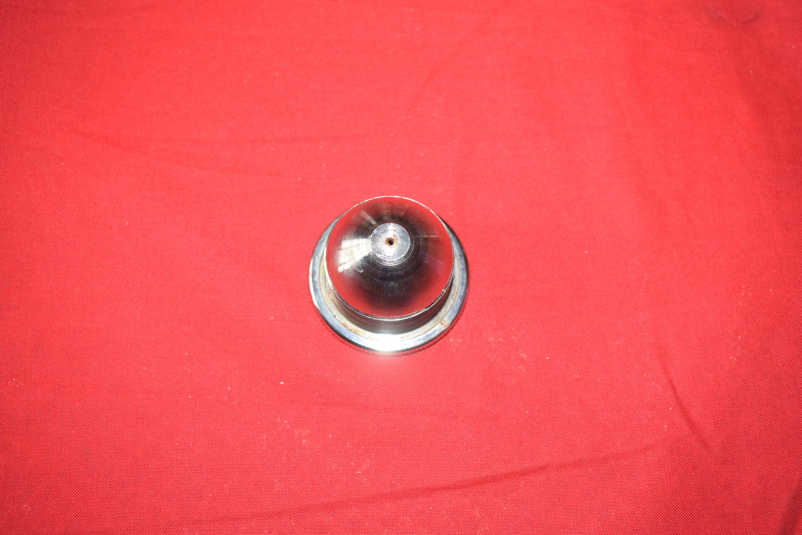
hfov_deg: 51.3
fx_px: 836
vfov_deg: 35.5
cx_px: 401
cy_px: 268
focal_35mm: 38
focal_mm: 25
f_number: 5.6
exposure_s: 1/160
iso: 1000
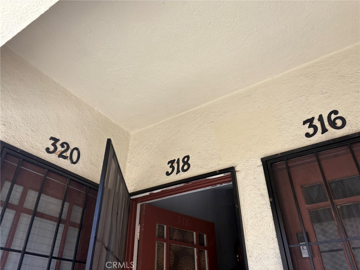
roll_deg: +1.8
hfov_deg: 67.3
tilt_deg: +32.1
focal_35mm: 26
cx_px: 180
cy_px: 135
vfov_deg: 53.1
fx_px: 270
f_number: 1.6
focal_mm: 5.96
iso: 50
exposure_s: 1/561
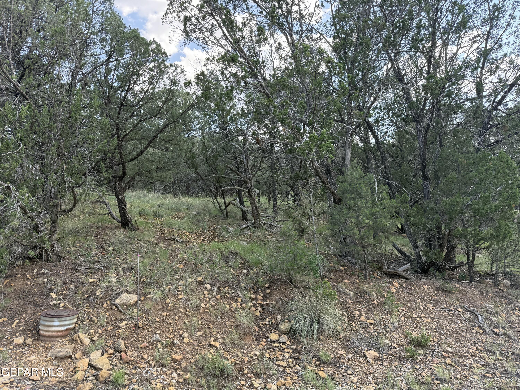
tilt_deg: +10.7
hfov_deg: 71.6
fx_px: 361
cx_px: 260
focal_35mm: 24
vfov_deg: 56.8
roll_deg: +3.4
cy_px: 195
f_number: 1.78
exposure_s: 1/535
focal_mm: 6.76
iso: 100
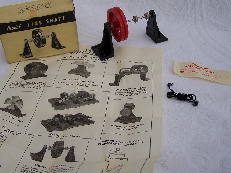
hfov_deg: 42.0
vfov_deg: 32.1
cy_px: 75
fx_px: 300
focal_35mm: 45
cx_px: 98
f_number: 2.8
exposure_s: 1/250
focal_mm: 6.3
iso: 64
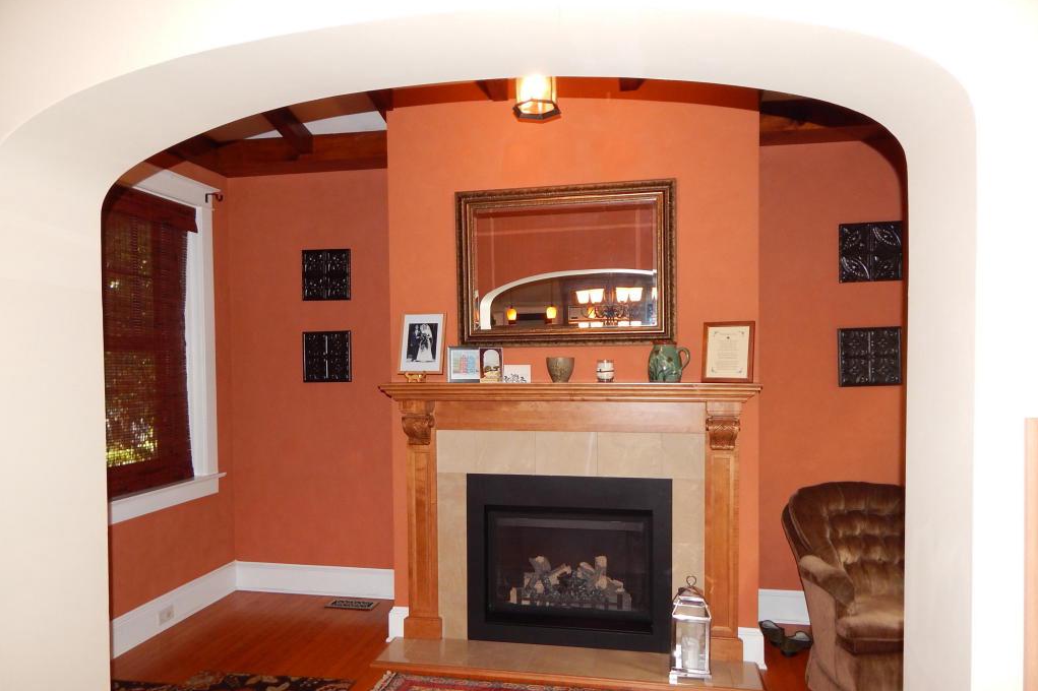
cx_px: 520
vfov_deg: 53.0
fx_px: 692
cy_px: 383
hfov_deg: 73.8
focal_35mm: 24
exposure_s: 1/30
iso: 200
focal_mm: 4
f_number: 3
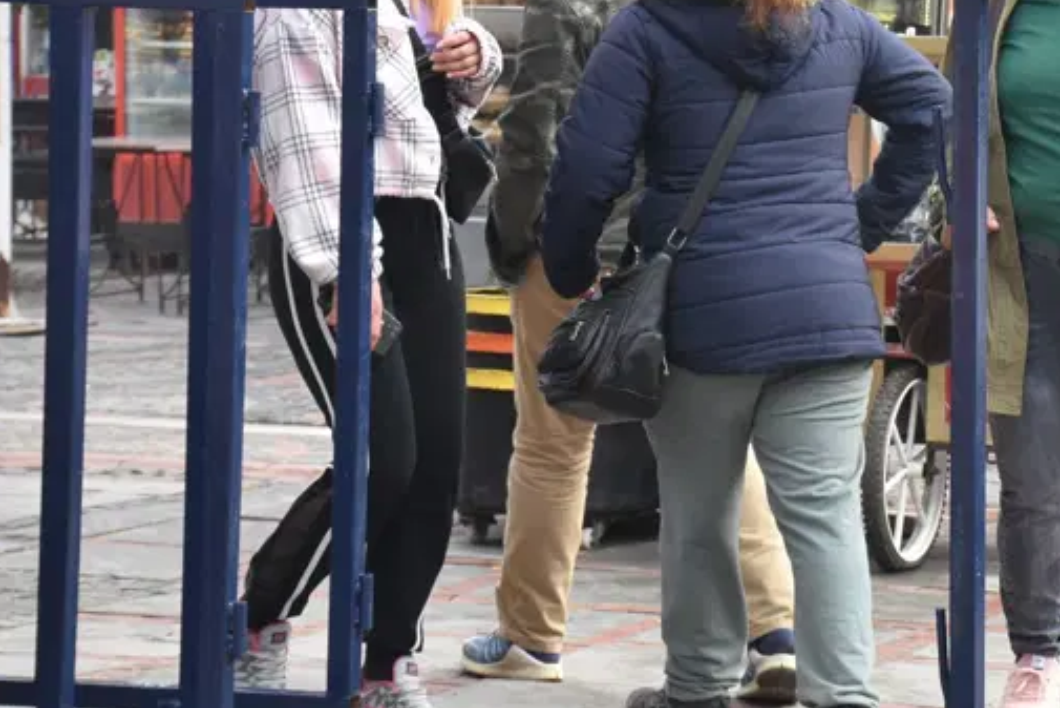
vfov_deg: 10.1
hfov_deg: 15.0
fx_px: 4005
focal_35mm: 136
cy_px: 162
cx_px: 846
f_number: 8
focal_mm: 52
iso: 800
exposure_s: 1/400
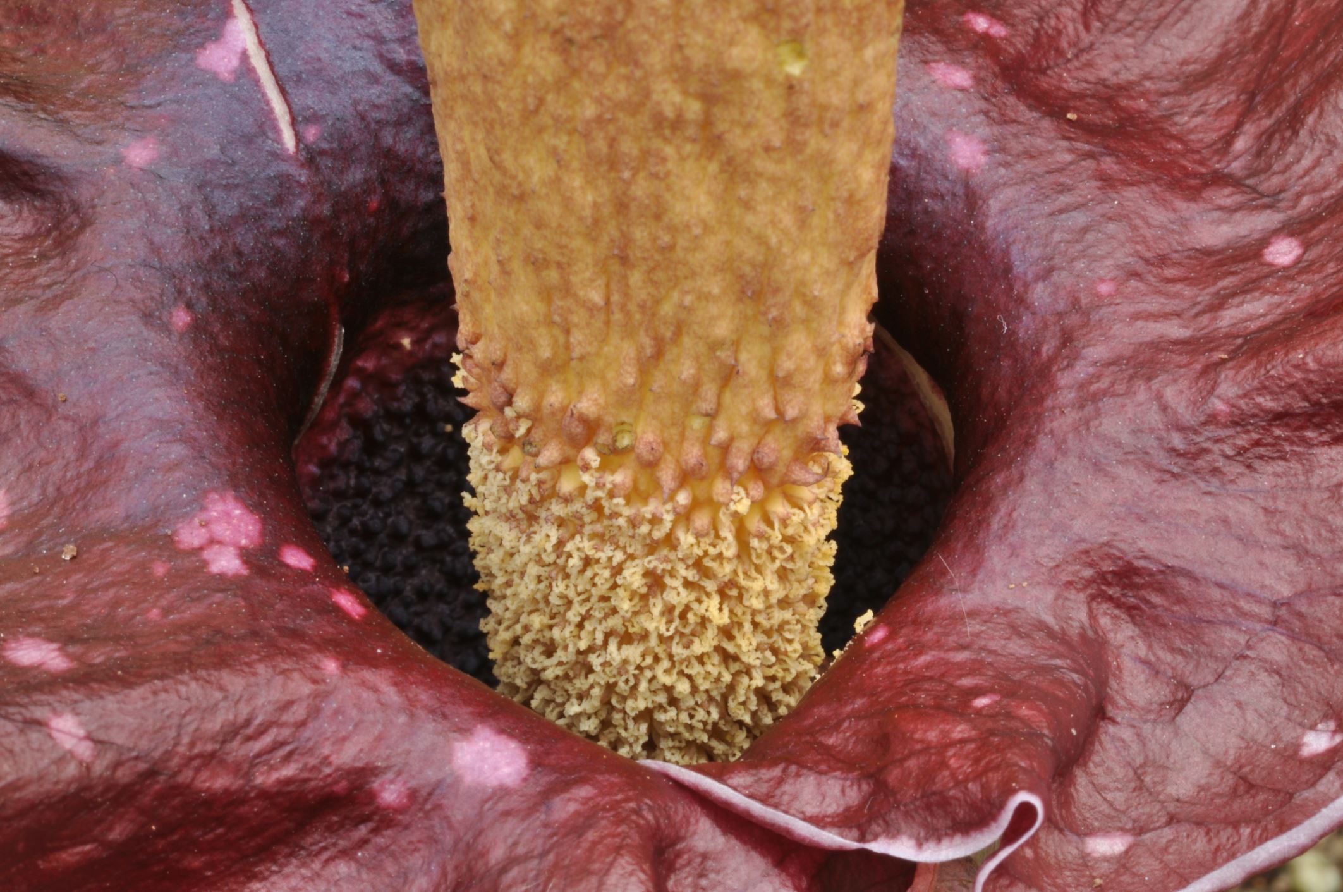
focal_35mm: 158
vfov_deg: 8.7
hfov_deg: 13.1
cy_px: 446
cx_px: 672
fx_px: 5868
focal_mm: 105
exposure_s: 3
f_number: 25
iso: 200
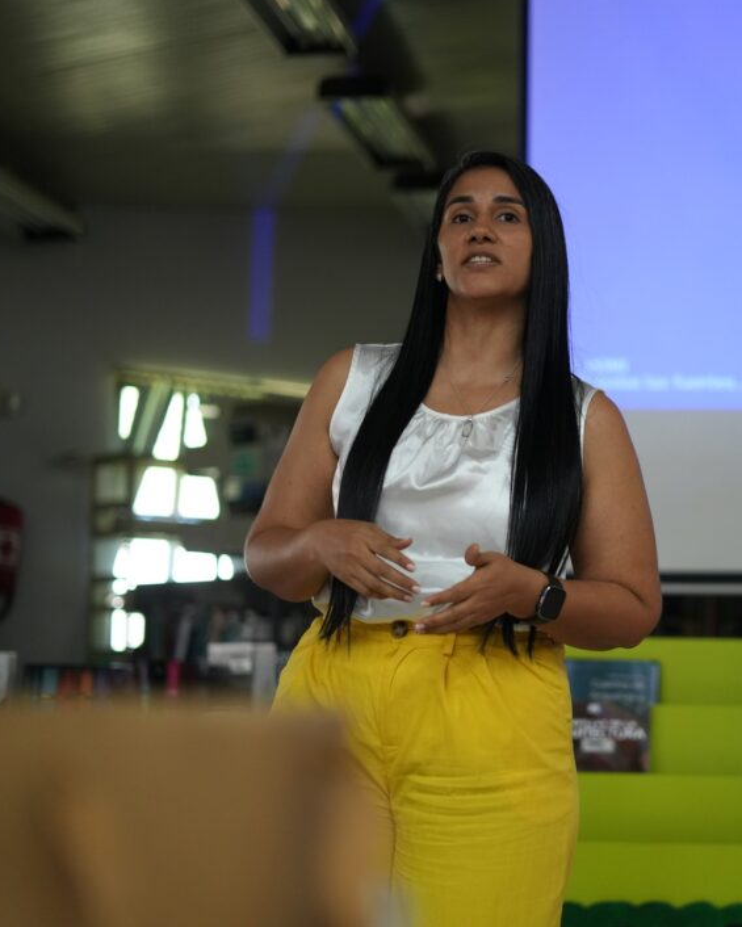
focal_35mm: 71
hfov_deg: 21.2
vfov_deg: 26.8
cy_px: 461
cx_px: 626
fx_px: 1949
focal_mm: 50
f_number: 1.8
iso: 1250
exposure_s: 1/160
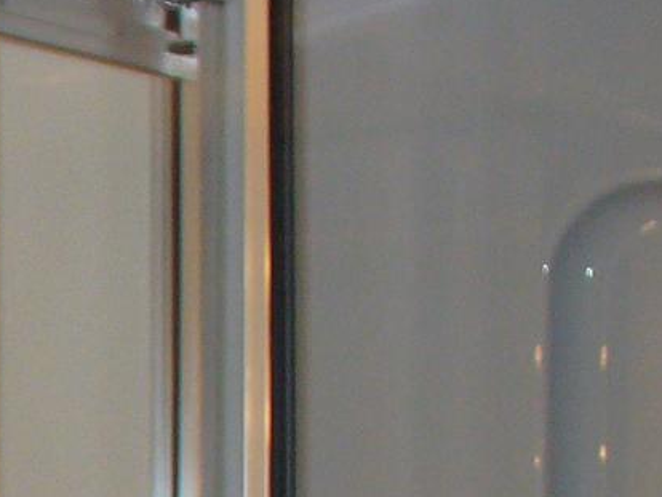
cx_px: -660
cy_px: 960
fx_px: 3502
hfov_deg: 10.0
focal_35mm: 183
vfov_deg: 7.8
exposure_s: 1/30
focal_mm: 6.1
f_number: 2.8
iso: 100
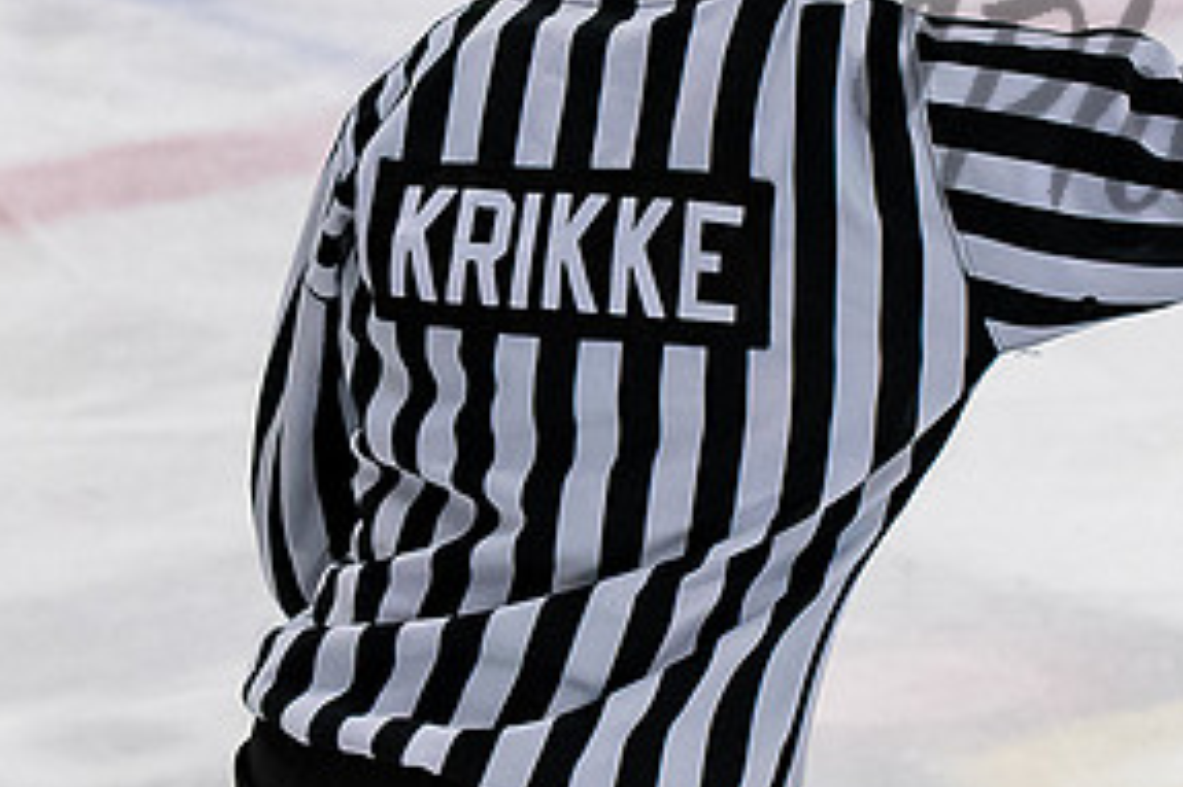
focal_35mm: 351
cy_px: 133
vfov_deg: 3.9
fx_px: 11527
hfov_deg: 5.9
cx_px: 593
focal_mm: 70
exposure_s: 1/800
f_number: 3.5
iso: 1400
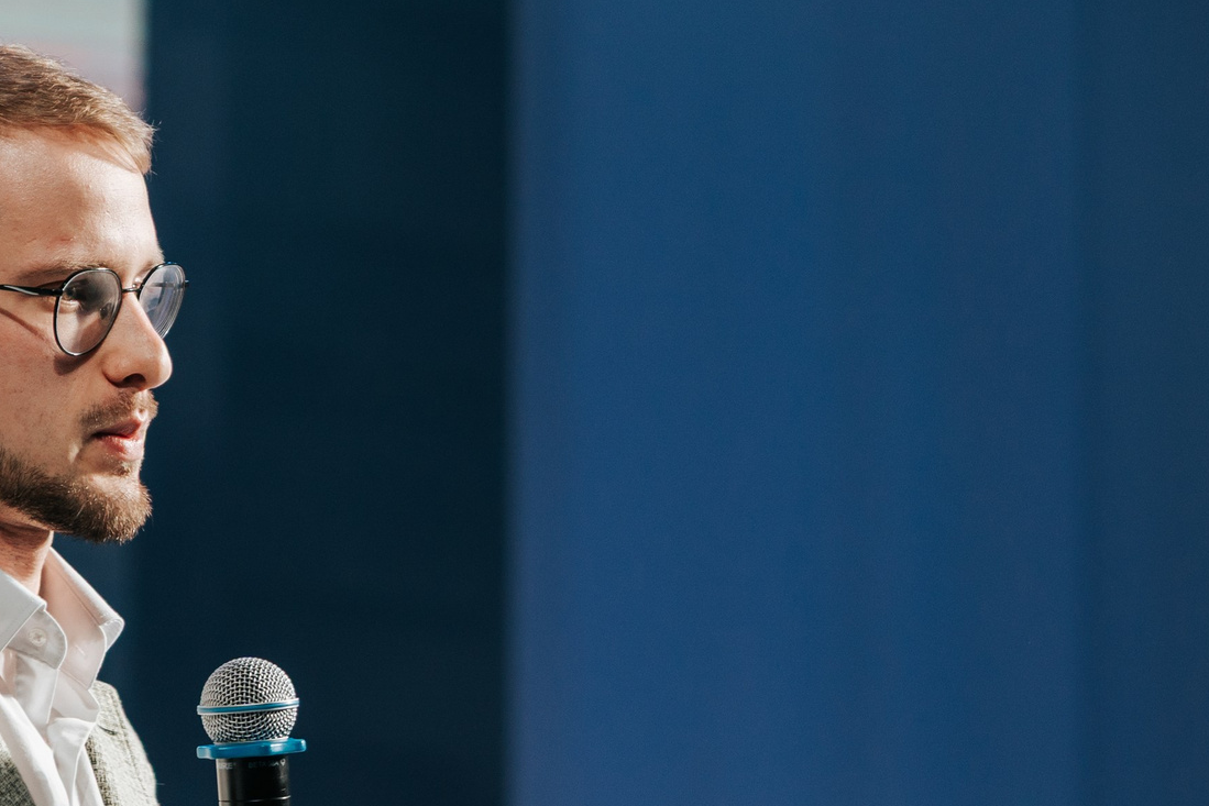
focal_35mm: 197
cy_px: 567
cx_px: 504
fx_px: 6616
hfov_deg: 10.4
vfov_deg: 7.0
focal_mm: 75
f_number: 2.8
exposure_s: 1/200
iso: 320
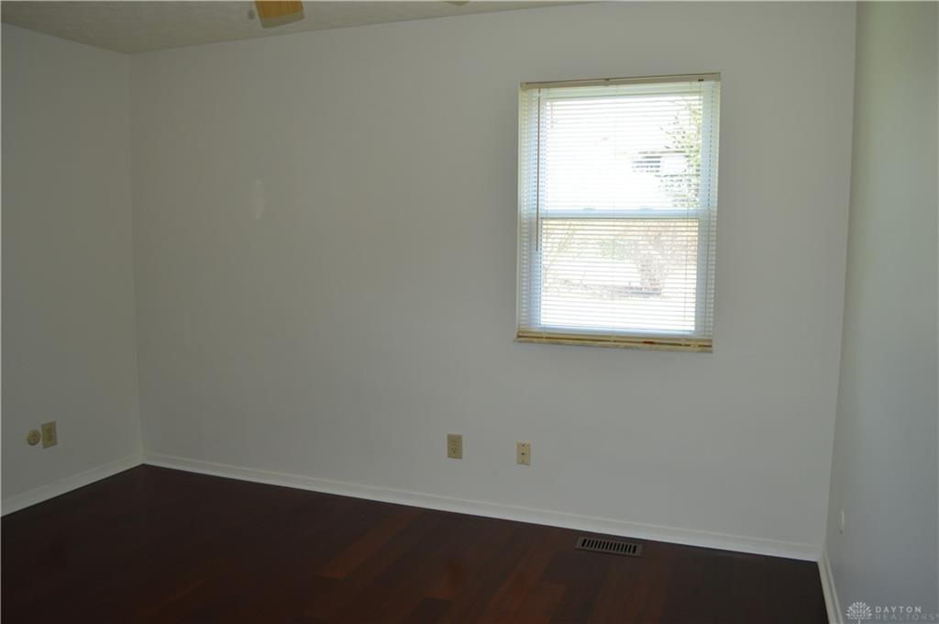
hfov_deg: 67.4
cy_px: 312
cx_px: 470
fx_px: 703
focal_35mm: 27
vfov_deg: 47.8
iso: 400
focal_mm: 18
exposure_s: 1/60
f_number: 3.5
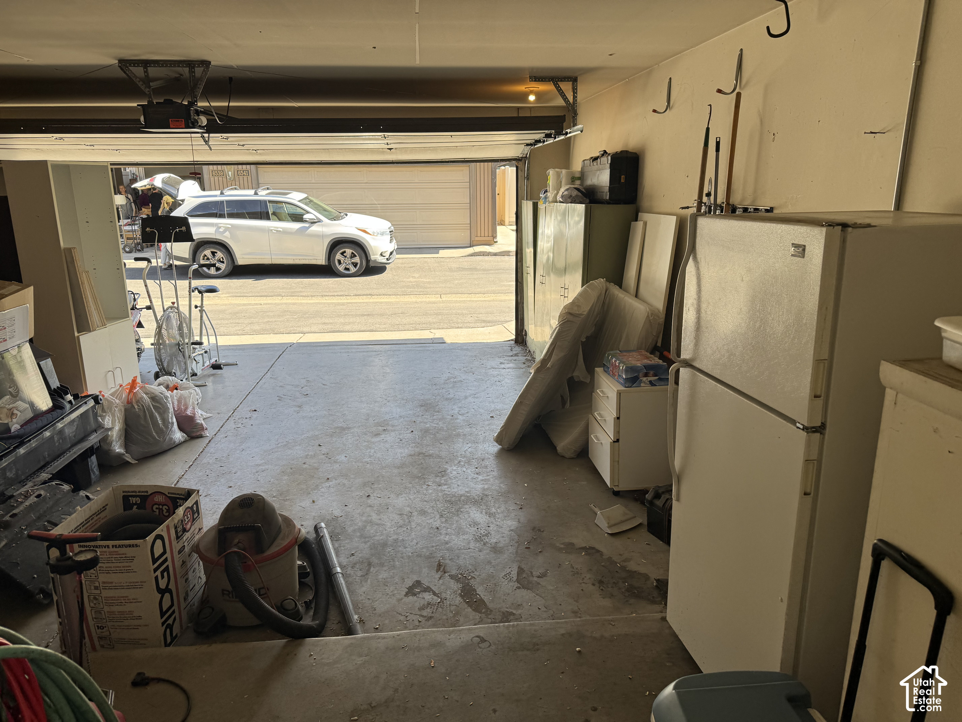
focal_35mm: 24
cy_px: 361
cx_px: 481
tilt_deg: -12.1
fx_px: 667
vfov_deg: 56.8
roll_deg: +2.4
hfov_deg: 71.6
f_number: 1.78
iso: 80
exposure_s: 1/345
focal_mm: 6.76
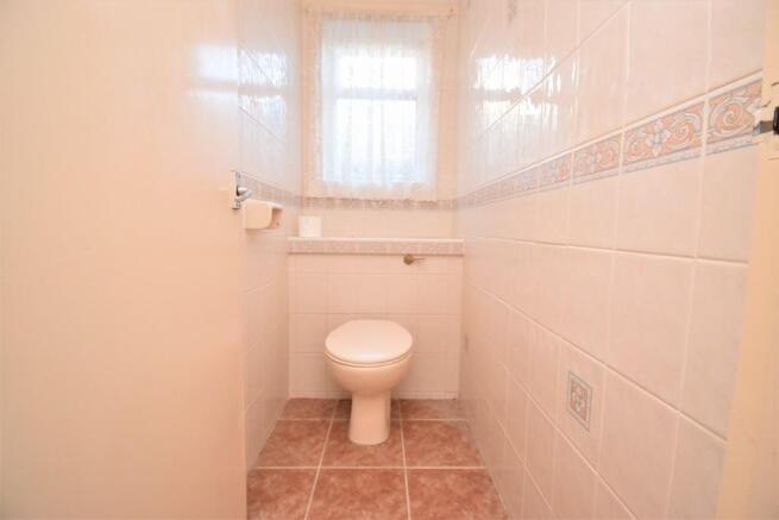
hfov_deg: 100.4
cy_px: 260
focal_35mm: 15
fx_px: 325
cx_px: 390
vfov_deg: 77.4
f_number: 4.5
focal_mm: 10
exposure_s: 1/60
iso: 1400
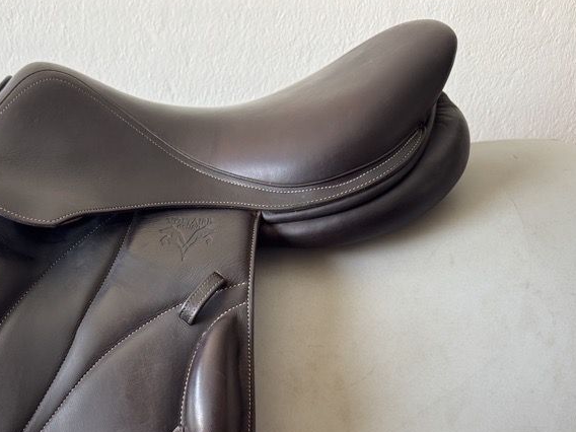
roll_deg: +1.3
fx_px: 632
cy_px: 301
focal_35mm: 38
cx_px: 151
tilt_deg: -19.1
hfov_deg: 47.3
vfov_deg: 37.2
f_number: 1.78
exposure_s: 1/121
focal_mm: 6.76
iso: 200
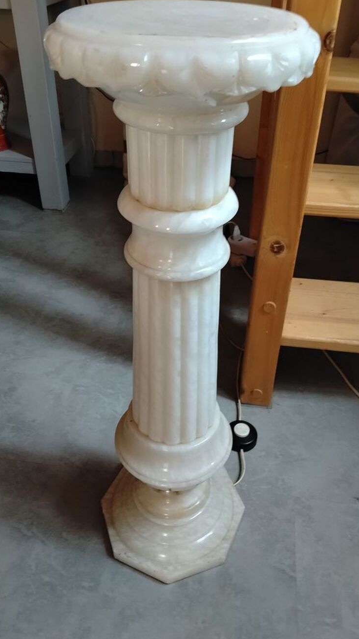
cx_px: 179
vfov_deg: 64.3
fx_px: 508
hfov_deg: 38.9
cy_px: 316
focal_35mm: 30
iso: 1659
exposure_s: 1/33.3
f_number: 1.8
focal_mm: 4.05
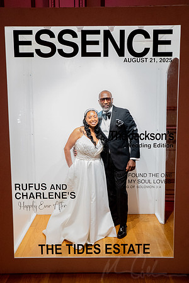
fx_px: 299
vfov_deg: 50.7
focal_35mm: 38
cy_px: 142
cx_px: 94
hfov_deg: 35.1
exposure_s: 1/80
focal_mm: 38
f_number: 7.1
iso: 12800
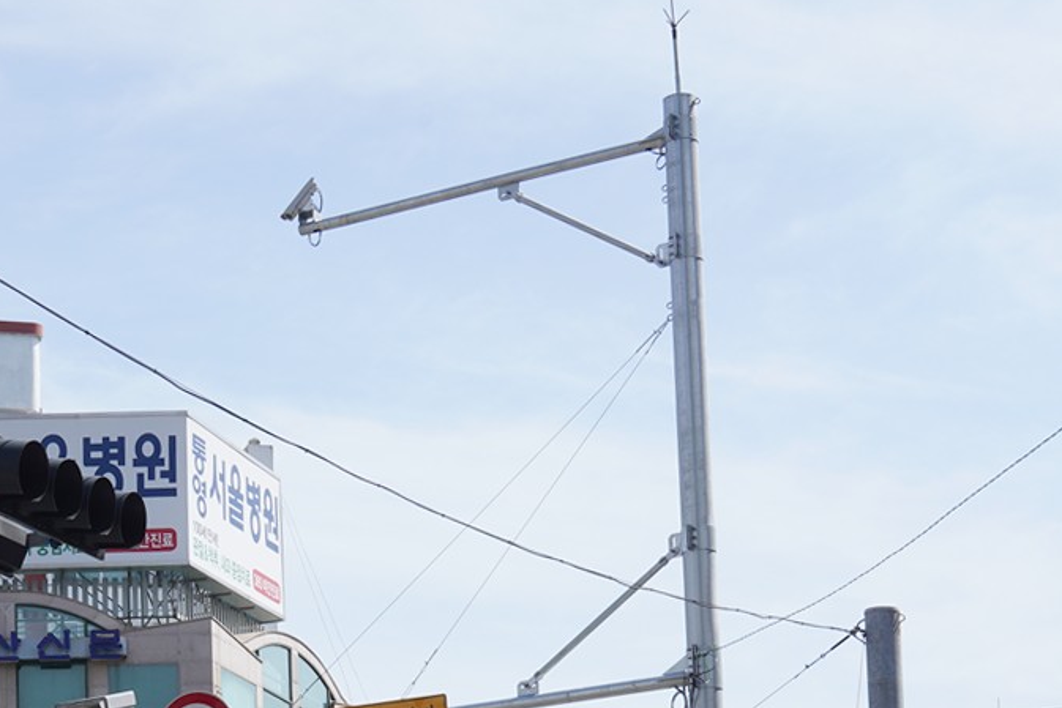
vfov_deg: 12.6
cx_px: 158
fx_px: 3068
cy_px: 1030
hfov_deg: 19.4
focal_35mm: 104
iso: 200
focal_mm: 35
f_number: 18
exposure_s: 1/100
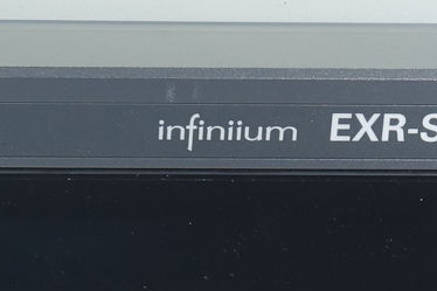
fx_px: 2791
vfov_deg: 5.9
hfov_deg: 8.9
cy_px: 517
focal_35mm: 230
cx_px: -84
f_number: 3.5
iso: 125
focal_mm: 15.52
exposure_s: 1/80
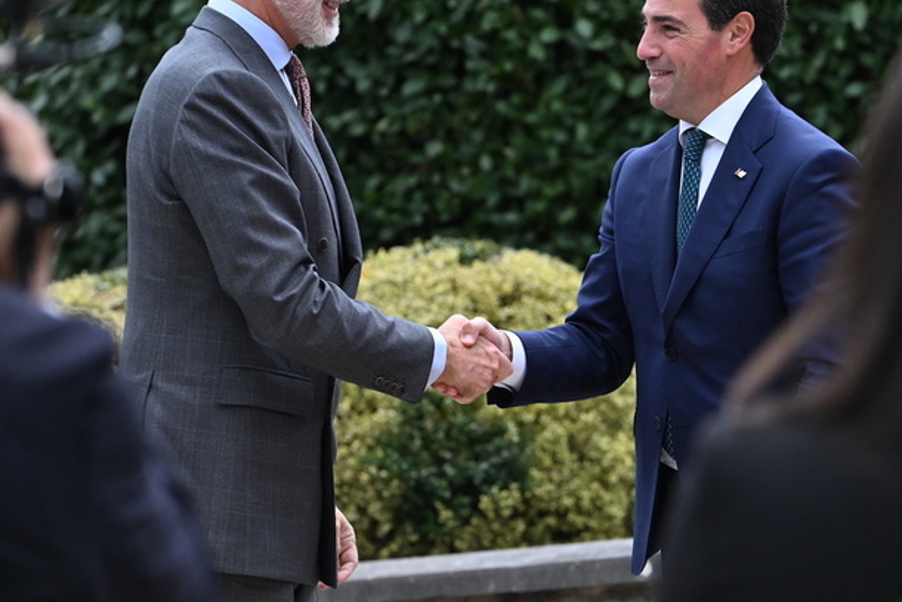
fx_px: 6917
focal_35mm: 276
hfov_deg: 7.5
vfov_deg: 5.0
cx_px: 651
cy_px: 198
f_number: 5.6
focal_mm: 180
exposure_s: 1/400
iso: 2000
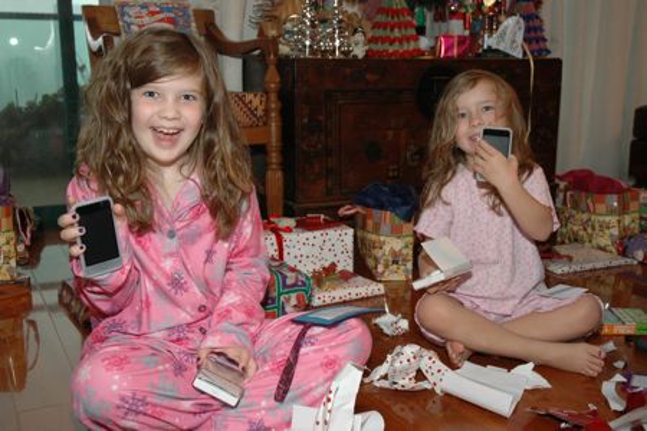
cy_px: 216
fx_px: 782
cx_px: 324
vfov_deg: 30.8
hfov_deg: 45.0
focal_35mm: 44
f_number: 5
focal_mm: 29
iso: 400
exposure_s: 1/60
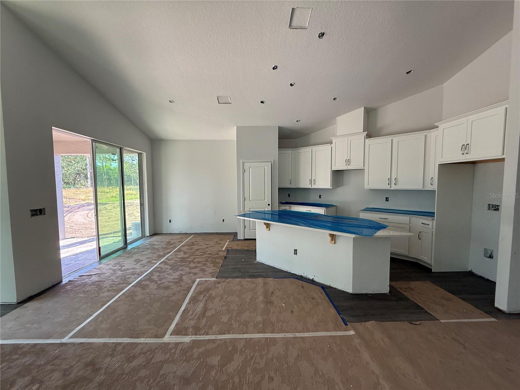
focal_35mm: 14
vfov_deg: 85.7
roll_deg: +0.2
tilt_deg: -2.5
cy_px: 195
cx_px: 260
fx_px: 210
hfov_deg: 102.1
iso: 160
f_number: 2.2
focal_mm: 2.22
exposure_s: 1/99
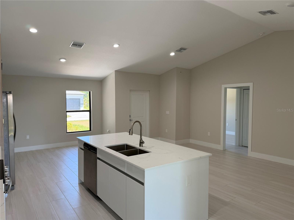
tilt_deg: -2.9
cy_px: 110
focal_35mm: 24
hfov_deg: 71.6
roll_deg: +0.1
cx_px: 147
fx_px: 204
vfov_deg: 56.8
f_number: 1.78
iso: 100
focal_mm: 6.76
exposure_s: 1/181
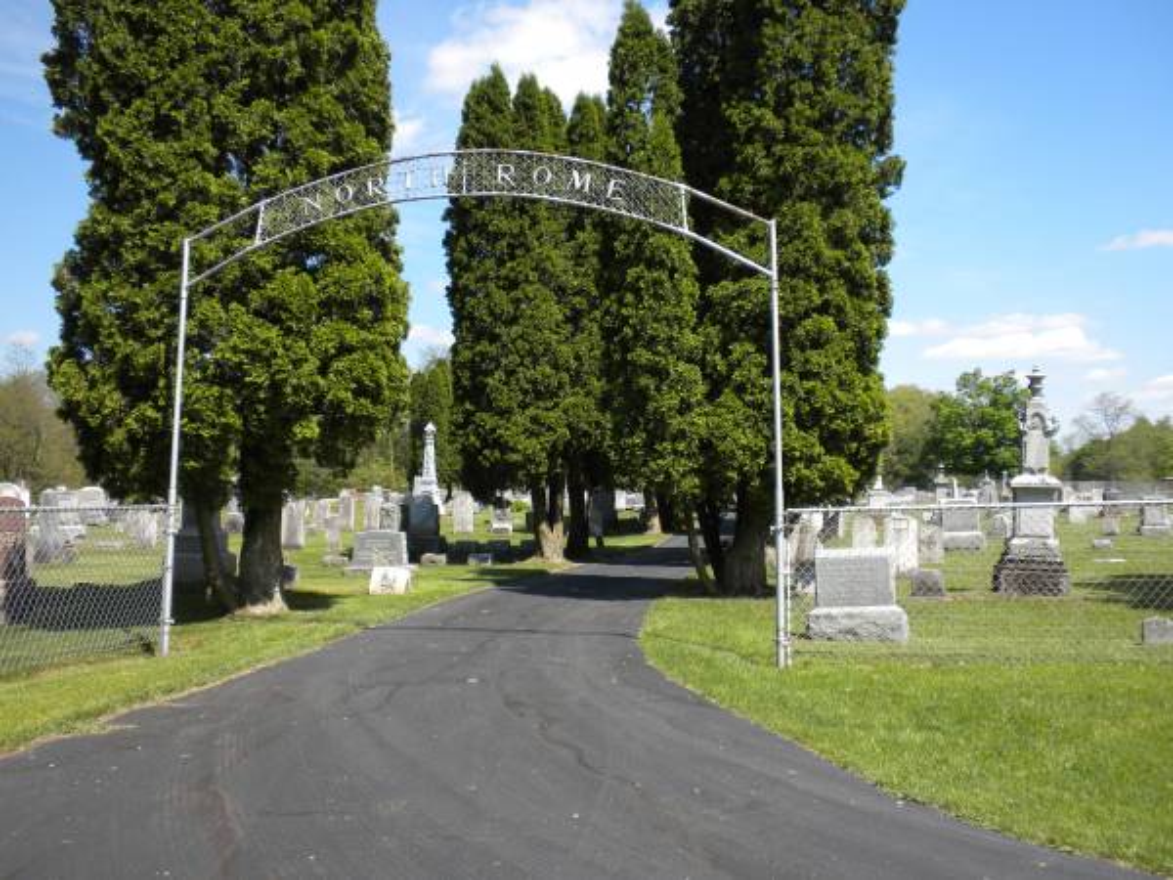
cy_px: 440
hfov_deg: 50.1
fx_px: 1254
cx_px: 586
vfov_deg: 38.7
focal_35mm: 37
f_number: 3.5
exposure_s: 1/493
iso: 64
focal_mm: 6.6
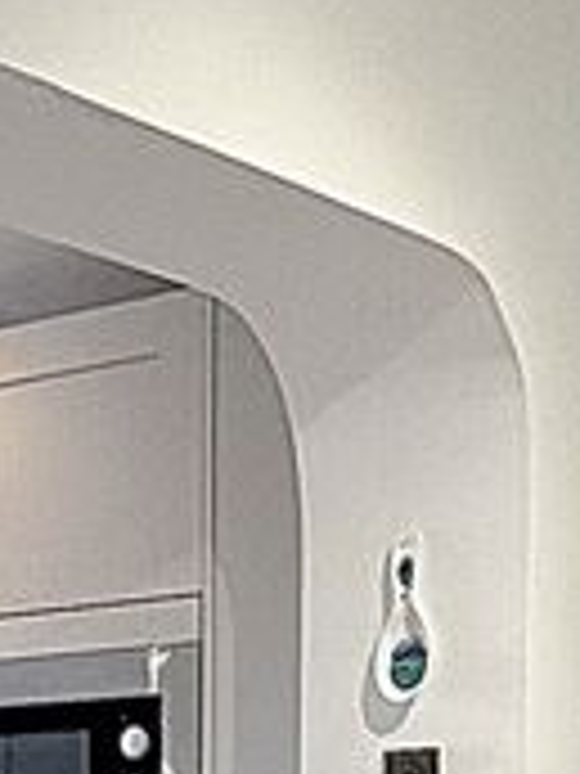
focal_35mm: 117
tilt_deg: -1.1
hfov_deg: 12.5
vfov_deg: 16.0
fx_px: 2614
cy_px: 1004
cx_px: -9
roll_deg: +0.1
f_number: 2.2
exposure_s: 1/50
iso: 125
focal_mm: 2.22
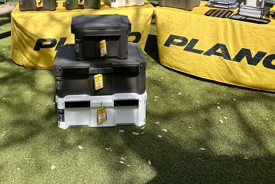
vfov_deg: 32.8
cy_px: 26
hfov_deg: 49.2
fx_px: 298
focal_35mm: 39
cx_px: 109
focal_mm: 6.86
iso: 80
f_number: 1.78
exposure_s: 1/3058
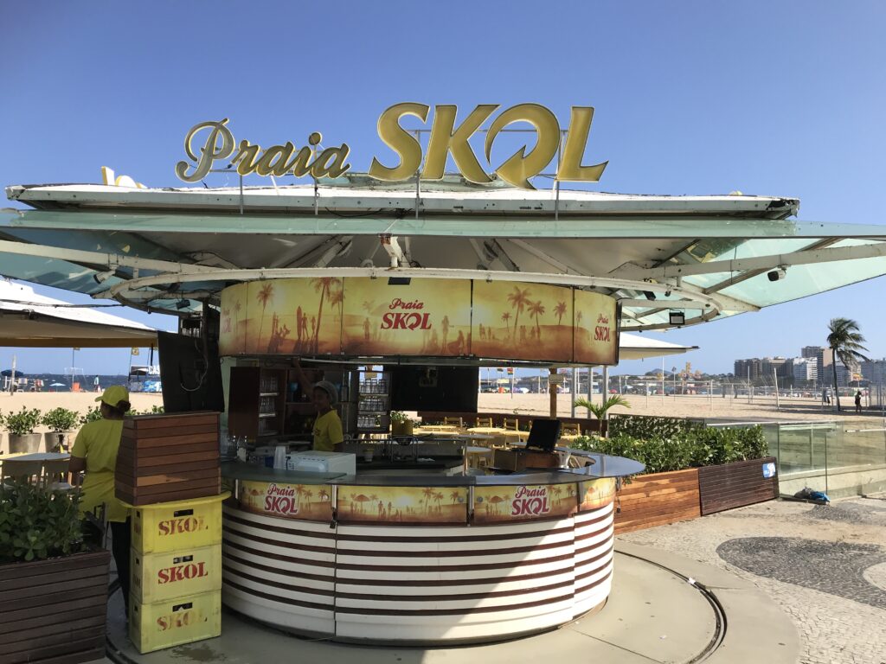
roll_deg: -0.1
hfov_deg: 63.4
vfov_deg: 49.7
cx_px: 443
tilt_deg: +6.6
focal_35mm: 28
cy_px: 332
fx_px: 717
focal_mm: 3.99
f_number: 1.8
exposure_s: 1/2083
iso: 20
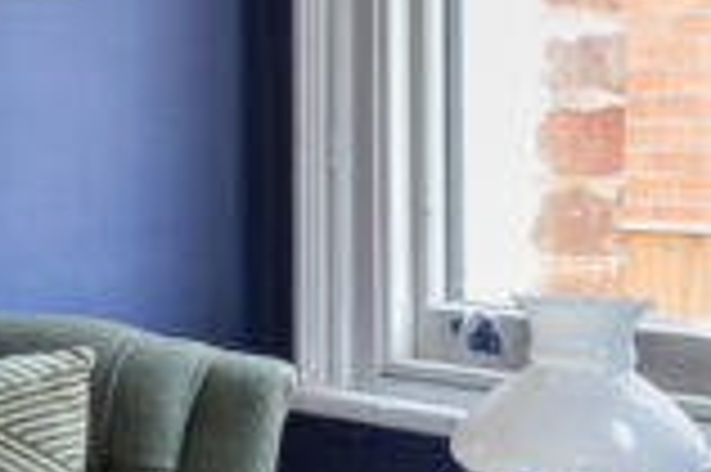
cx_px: -1296
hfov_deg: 10.7
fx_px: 2861
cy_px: 121
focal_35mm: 145
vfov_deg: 9.4
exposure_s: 1/4
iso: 100
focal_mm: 22
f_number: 8
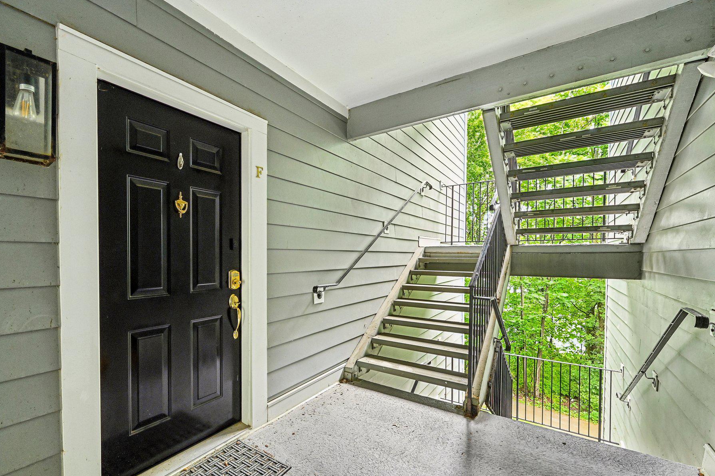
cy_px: 258
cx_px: 313
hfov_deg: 96.3
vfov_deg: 73.6
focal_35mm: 16
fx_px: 318
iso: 400
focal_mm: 14
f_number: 8
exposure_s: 1/8
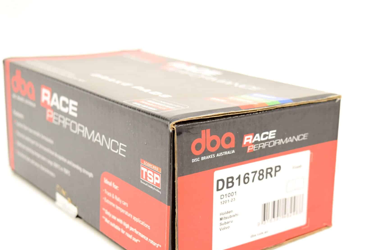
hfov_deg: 31.1
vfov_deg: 21.1
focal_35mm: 65
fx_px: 673
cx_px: 191
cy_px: 147
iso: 400
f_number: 5
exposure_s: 1/100
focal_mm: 35
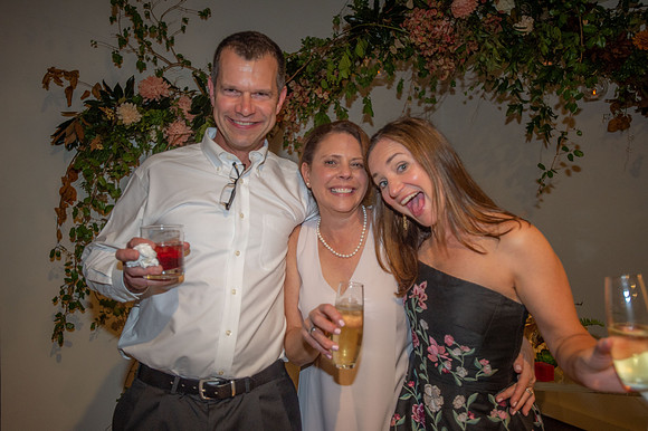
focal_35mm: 30
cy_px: 216
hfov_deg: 62.0
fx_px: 540
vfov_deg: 43.6
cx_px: 324
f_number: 2.8
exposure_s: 1/80
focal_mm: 30
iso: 1600
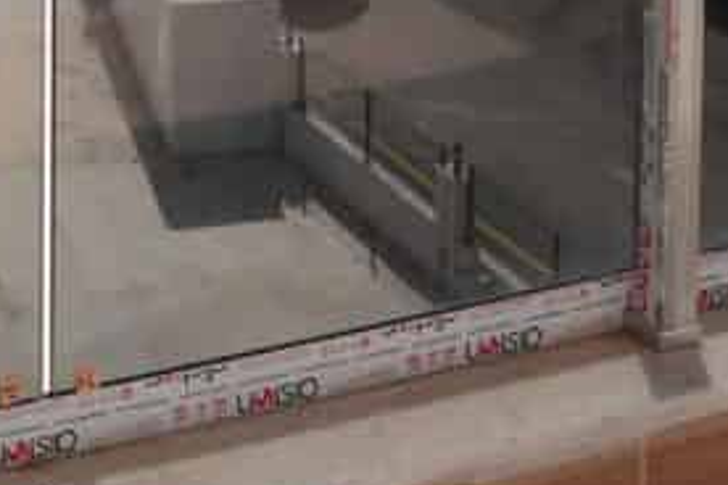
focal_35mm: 126
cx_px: -285
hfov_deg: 15.3
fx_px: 2548
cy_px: -884
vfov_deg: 9.1
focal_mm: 17
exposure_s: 1/125
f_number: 9
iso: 100
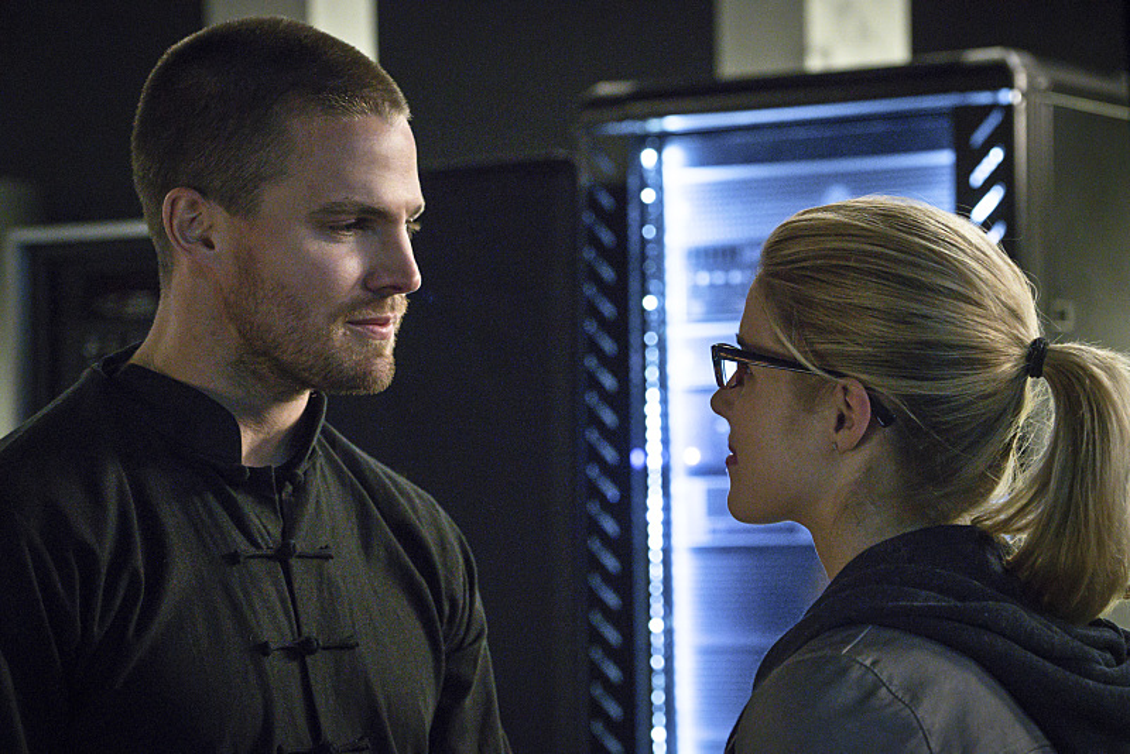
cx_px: 565
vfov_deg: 10.2
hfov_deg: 15.3
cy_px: 377
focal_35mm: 134
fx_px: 4207
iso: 16000
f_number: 5.6
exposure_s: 1/80
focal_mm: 134
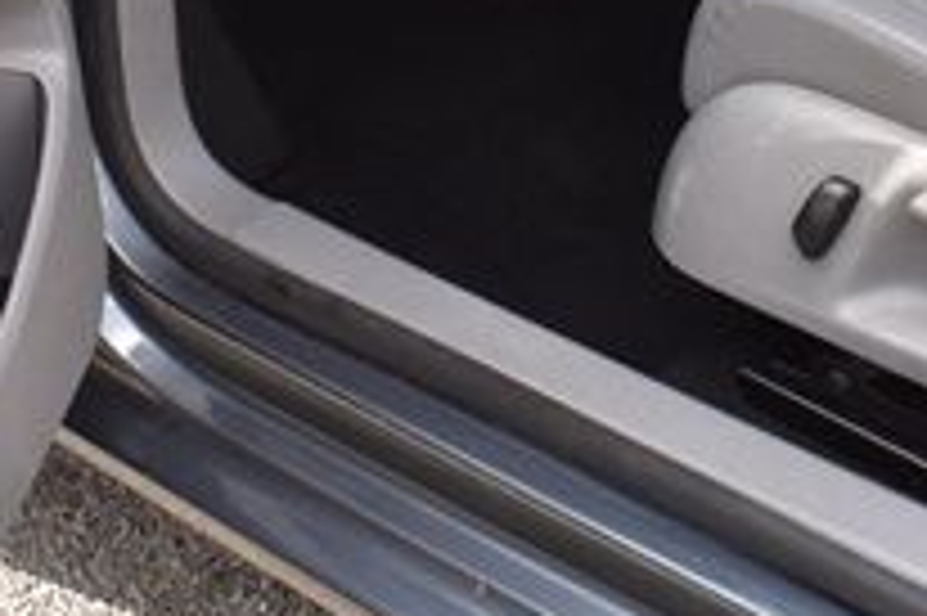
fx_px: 2161
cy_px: -180
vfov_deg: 15.5
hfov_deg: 24.2
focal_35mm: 84
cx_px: 572
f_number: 9
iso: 400
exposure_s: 1/80
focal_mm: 18
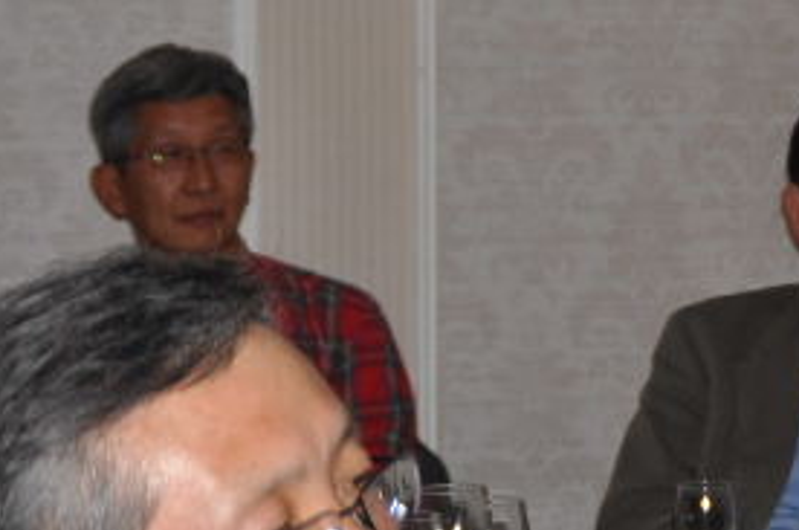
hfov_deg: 9.7
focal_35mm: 209
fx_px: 4631
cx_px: 909
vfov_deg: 6.5
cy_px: -43
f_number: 4.8
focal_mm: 48
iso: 200
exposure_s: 1/60
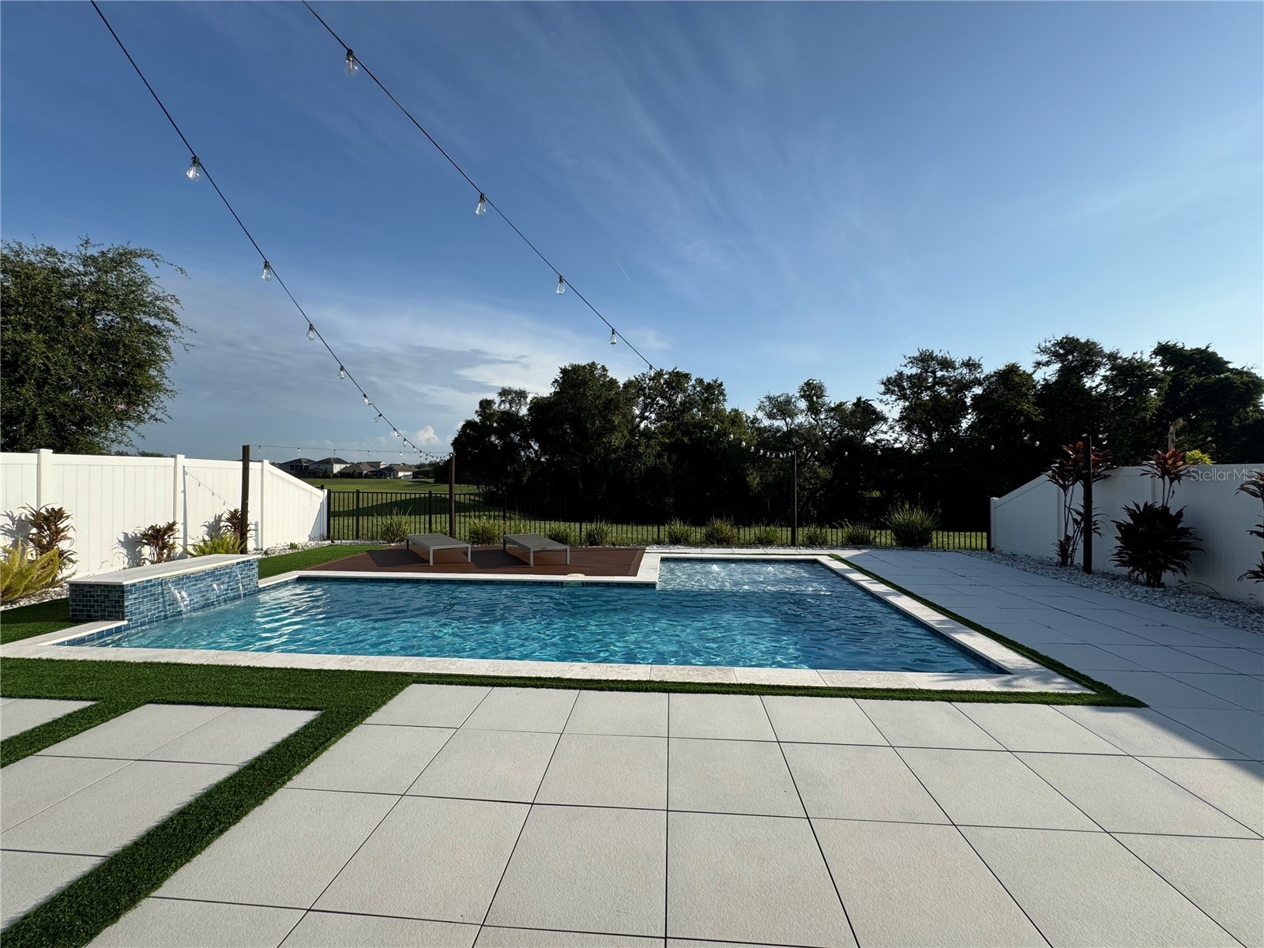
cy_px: 474
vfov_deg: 85.7
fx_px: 511
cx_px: 632
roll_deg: -0.1
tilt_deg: -0.2
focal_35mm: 14
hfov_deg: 102.1
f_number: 2.2
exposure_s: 1/1748
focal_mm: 2.22
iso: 50
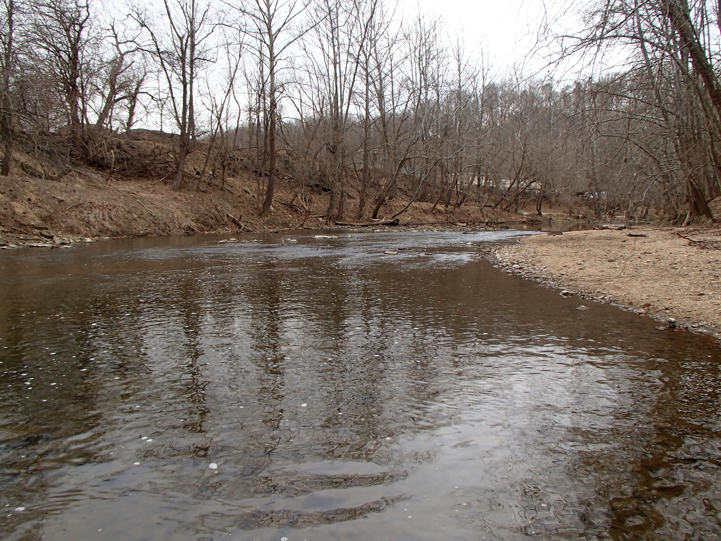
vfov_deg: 49.7
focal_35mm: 28
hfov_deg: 63.4
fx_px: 583
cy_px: 270
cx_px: 360
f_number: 3.9
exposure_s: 1/60
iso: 100
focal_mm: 5
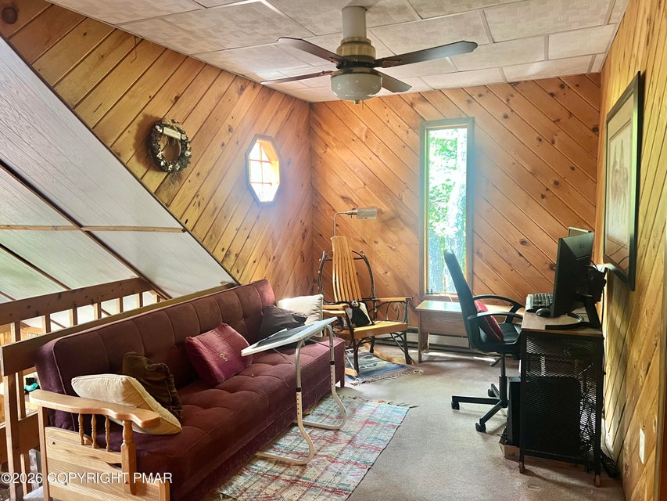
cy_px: 250
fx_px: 501
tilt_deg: -6.6
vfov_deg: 53.1
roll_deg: +0.4
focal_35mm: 26
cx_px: 334
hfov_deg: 67.3
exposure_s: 1/60
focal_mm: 5.7
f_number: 1.5
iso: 320
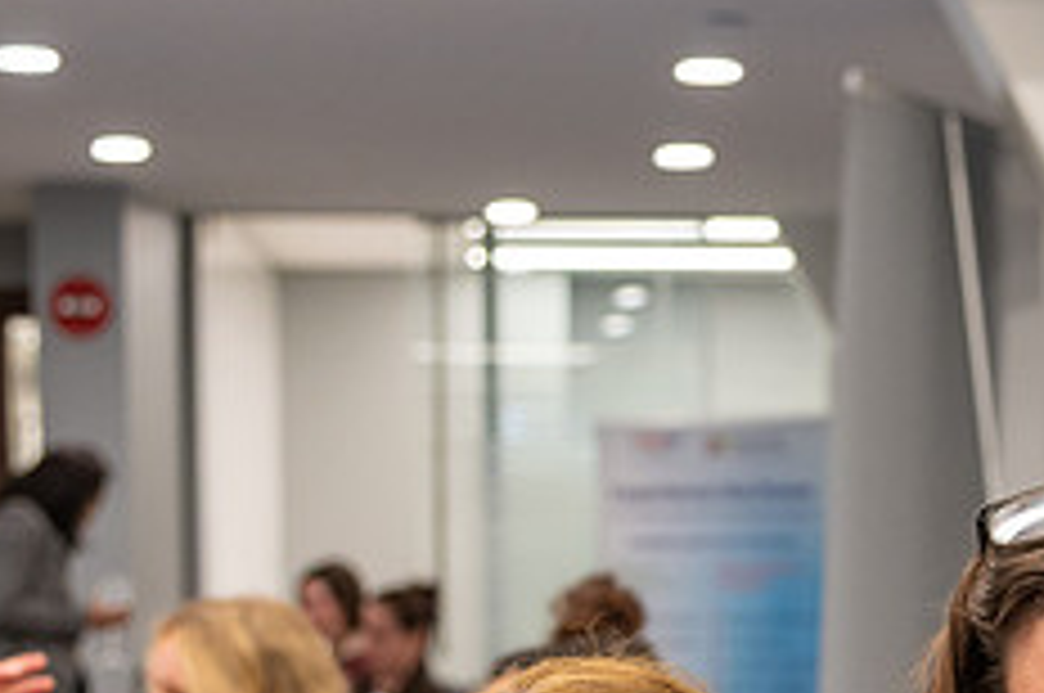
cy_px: 842
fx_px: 3475
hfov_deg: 17.0
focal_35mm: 120
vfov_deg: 11.2
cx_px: 788
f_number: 4
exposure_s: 1/125
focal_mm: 48
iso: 1600
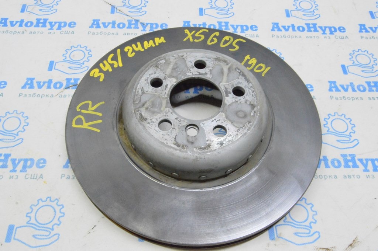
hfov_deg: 57.3
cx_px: 189
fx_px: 346
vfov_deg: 39.9
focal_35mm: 33
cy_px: 126
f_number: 20
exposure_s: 1/20
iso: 6400
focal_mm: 22
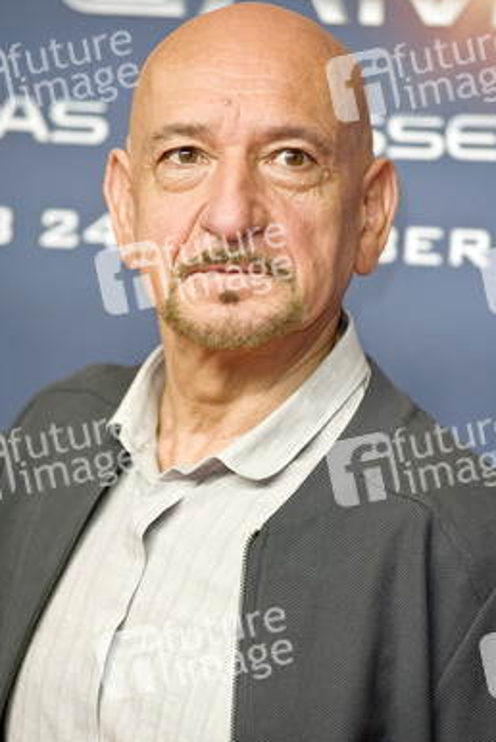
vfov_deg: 11.7
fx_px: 3631
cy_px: 365
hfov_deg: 7.8
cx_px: 251
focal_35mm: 176
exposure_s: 1/125
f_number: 5
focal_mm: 170
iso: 1000
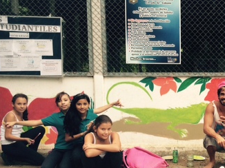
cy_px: 118
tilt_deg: -6.1
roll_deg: -1.2
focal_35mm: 57
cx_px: 211
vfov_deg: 25.4
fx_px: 370
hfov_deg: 31.8
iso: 40
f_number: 2.2
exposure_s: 1/60
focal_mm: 4.15
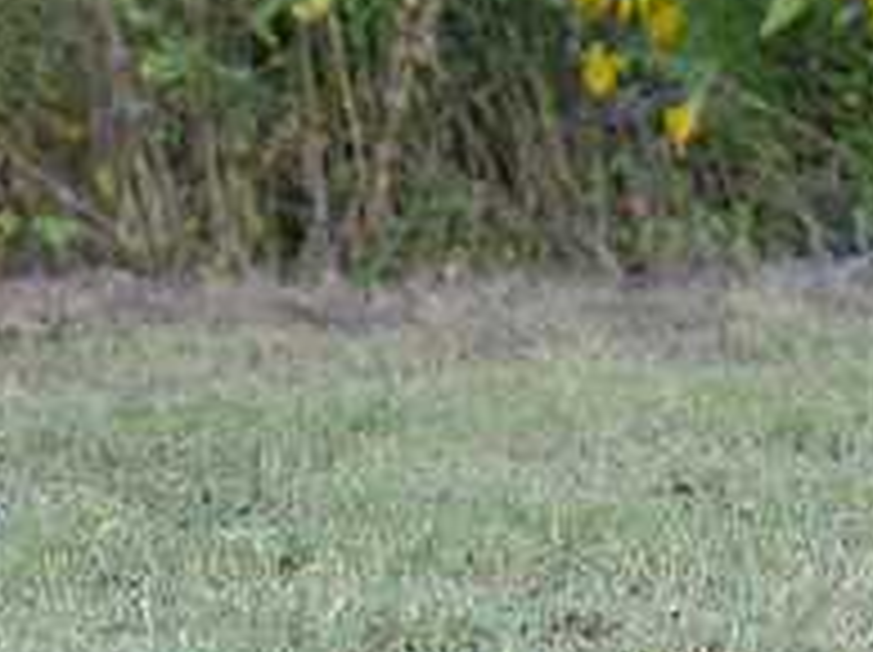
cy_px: -70
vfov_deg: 6.3
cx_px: -317
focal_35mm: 233
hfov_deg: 8.4
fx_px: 5869
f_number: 2.8
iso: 250
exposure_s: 1/320
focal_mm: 80
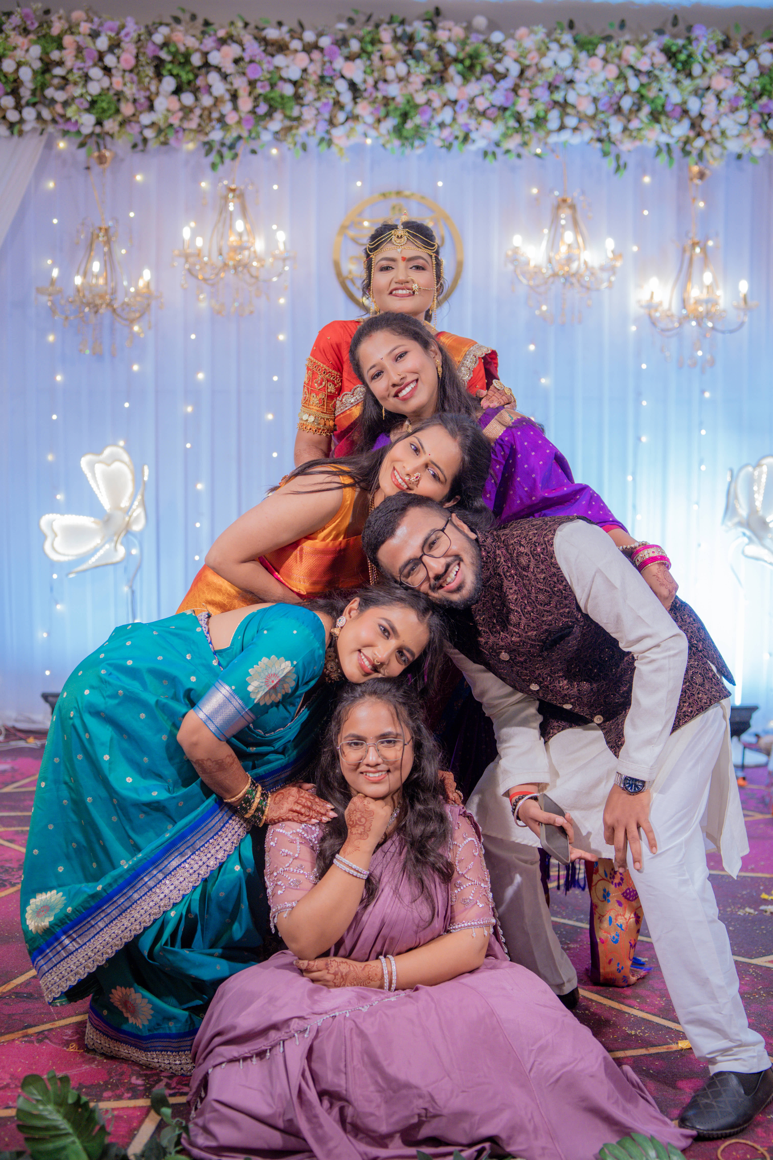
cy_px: 580
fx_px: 1127
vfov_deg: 54.4
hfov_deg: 37.9
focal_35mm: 35
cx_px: 386
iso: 800
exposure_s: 1/800
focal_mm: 35
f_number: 2.8
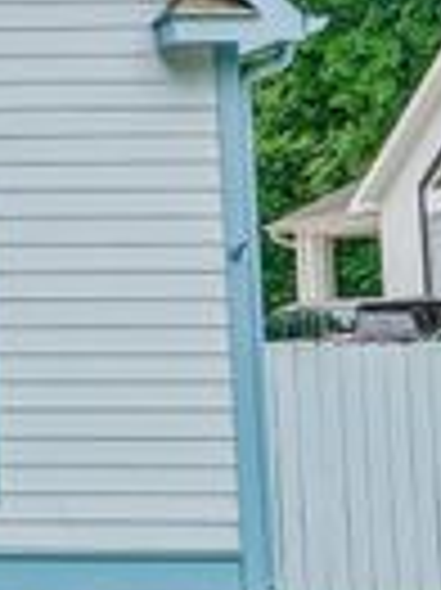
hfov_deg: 11.4
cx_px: -652
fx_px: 1784
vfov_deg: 18.7
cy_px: 169
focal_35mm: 105
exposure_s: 1/30
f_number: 8
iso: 125
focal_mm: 19
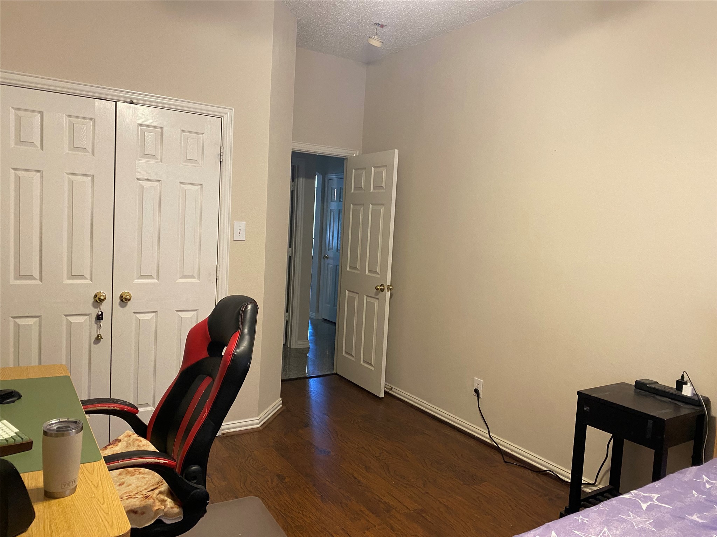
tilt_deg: -4.5
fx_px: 539
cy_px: 268
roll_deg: -2.4
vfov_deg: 53.1
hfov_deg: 67.3
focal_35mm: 26
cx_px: 358
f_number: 1.8
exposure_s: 1/60
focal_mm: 4.25
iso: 250
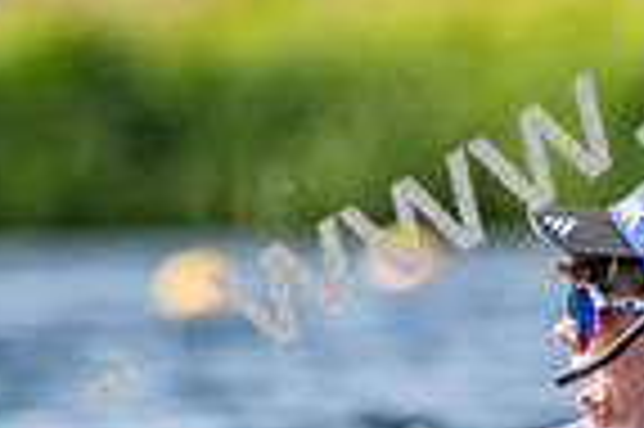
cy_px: 360
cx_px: 766
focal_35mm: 2427
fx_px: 43366
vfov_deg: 0.6
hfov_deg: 0.9
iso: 250
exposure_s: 1/2500
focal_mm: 400
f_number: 4.5
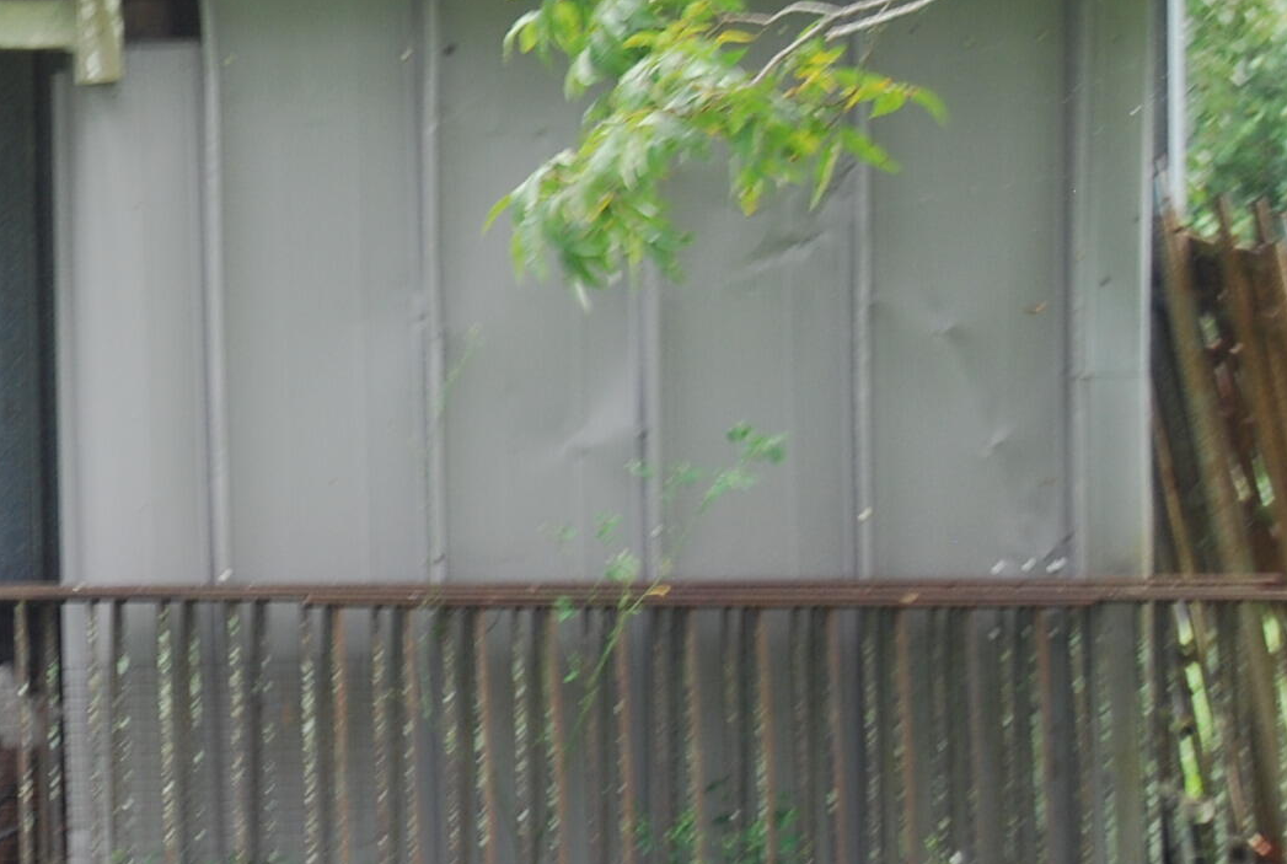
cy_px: 492
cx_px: -331
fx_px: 5947
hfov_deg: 12.0
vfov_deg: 8.3
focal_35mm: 166
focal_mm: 40
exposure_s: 1/40
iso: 200
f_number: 5
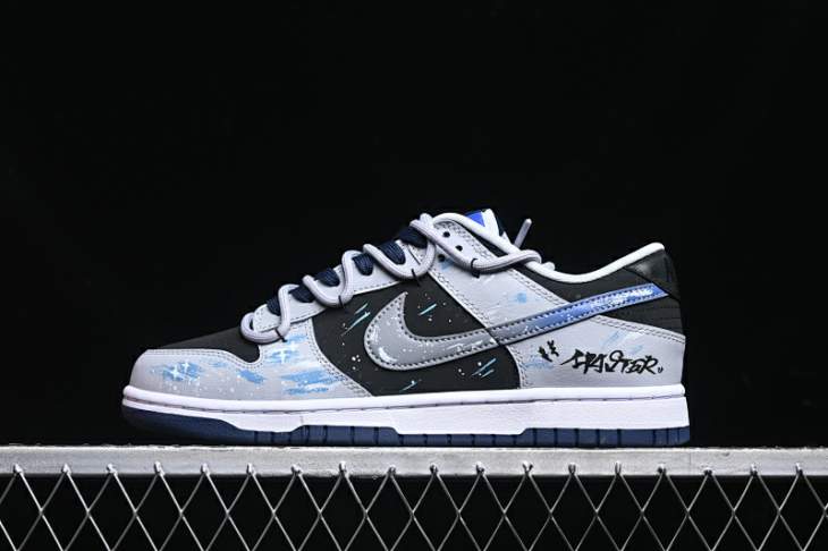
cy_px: 276
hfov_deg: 27.0
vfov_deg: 18.2
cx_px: 414
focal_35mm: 75
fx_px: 1724
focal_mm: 50
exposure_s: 1/60
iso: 160
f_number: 6.3
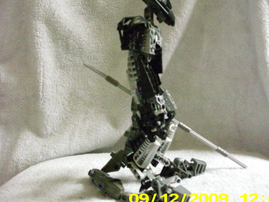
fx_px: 350
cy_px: 92
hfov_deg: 42.0
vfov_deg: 32.2
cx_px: 144
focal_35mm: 45
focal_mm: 6.3
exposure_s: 1/9
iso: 1600
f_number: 3.1
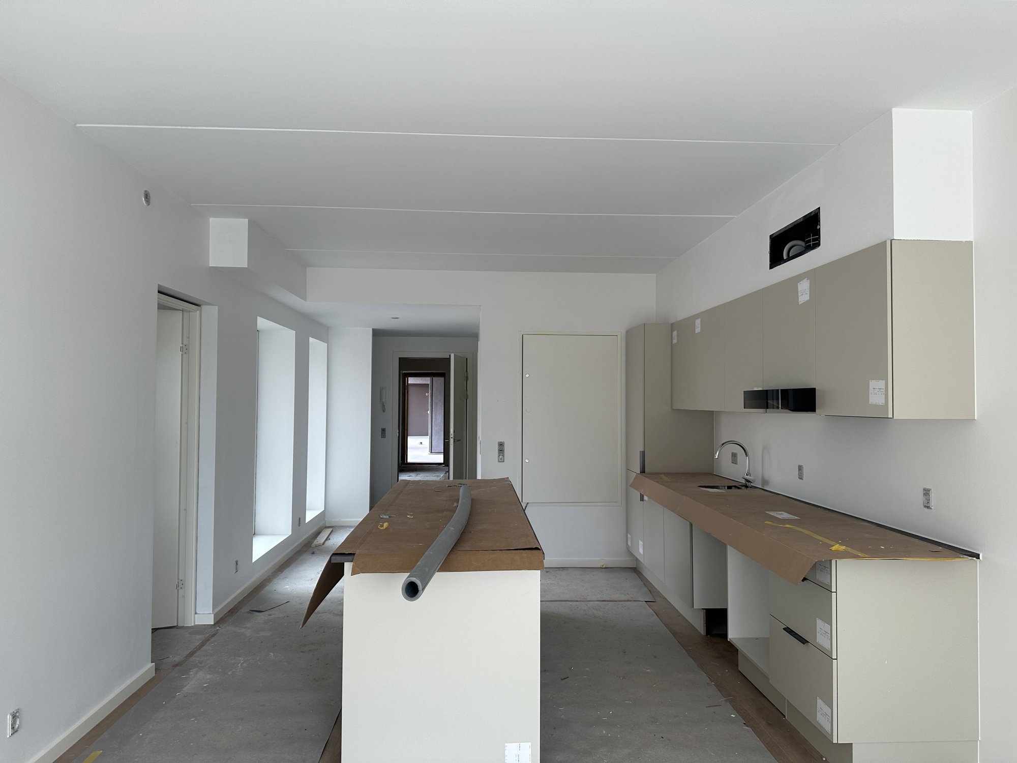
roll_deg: -0.5
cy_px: 382
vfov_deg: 56.8
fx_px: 705
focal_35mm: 24
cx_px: 508
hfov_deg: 71.6
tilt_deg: +0.9
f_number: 1.78
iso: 64
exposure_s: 1/180
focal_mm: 6.86
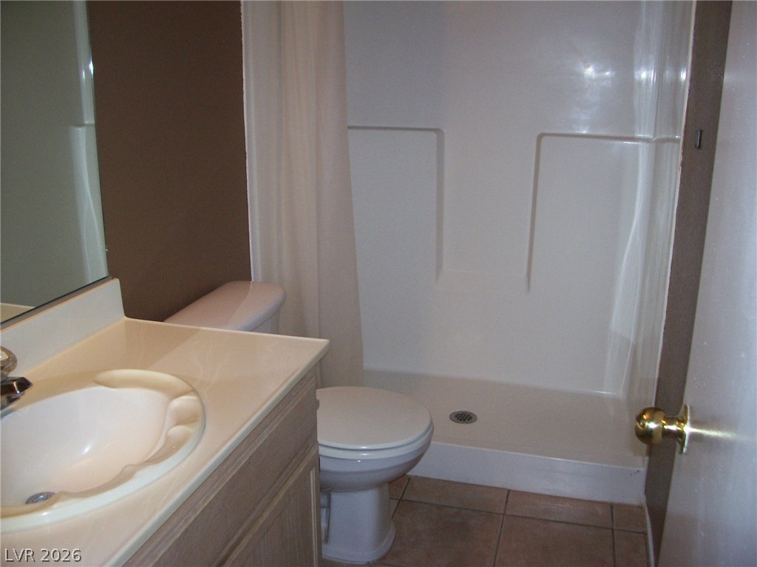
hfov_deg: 54.0
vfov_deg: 41.8
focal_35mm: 34
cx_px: 378
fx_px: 744
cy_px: 284
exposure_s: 1/112
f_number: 2.7
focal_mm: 5.6
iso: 140
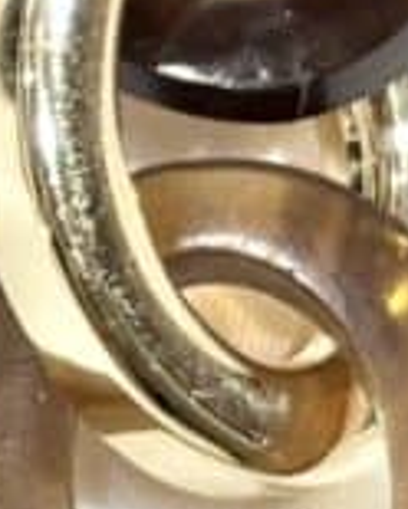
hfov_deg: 4.5
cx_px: -523
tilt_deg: -41.3
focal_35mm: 336
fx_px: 5072
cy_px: 273
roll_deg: +7.3
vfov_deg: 5.8
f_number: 1.6
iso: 32
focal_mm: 5.96
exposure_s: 1/198
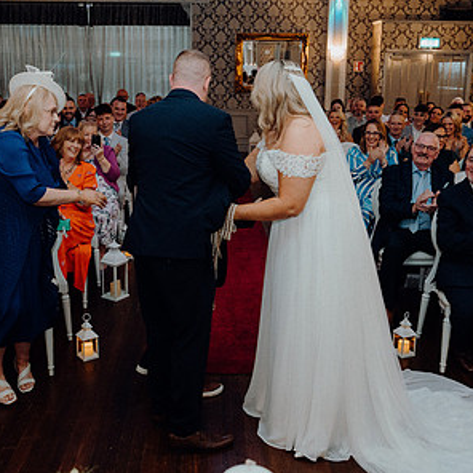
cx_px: 200
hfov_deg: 41.7
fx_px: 618
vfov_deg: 41.8
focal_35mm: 40
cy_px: 221
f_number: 3.5
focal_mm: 24
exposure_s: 1/160
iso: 2500
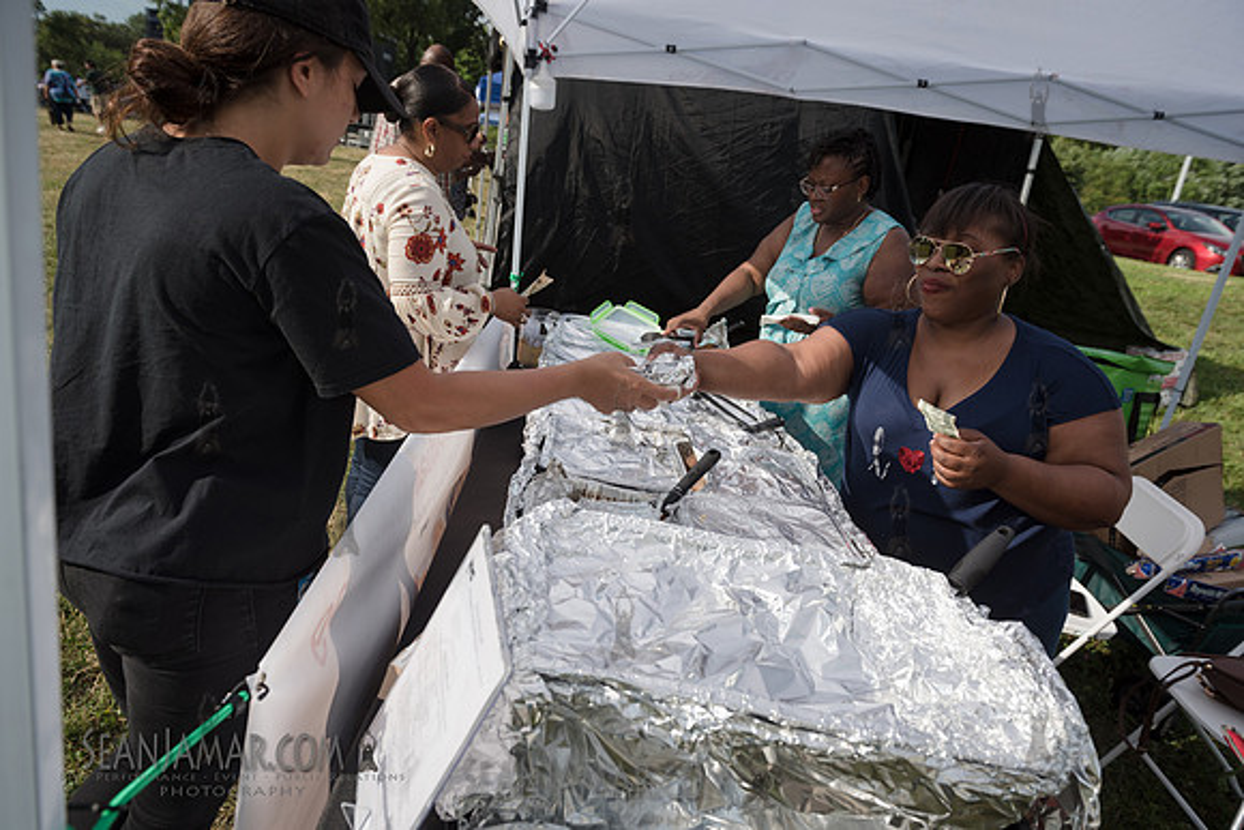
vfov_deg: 53.2
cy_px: 415
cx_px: 622
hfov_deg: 73.7
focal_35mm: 24
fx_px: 829
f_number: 5.6
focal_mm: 24
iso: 200
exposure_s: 1/1600
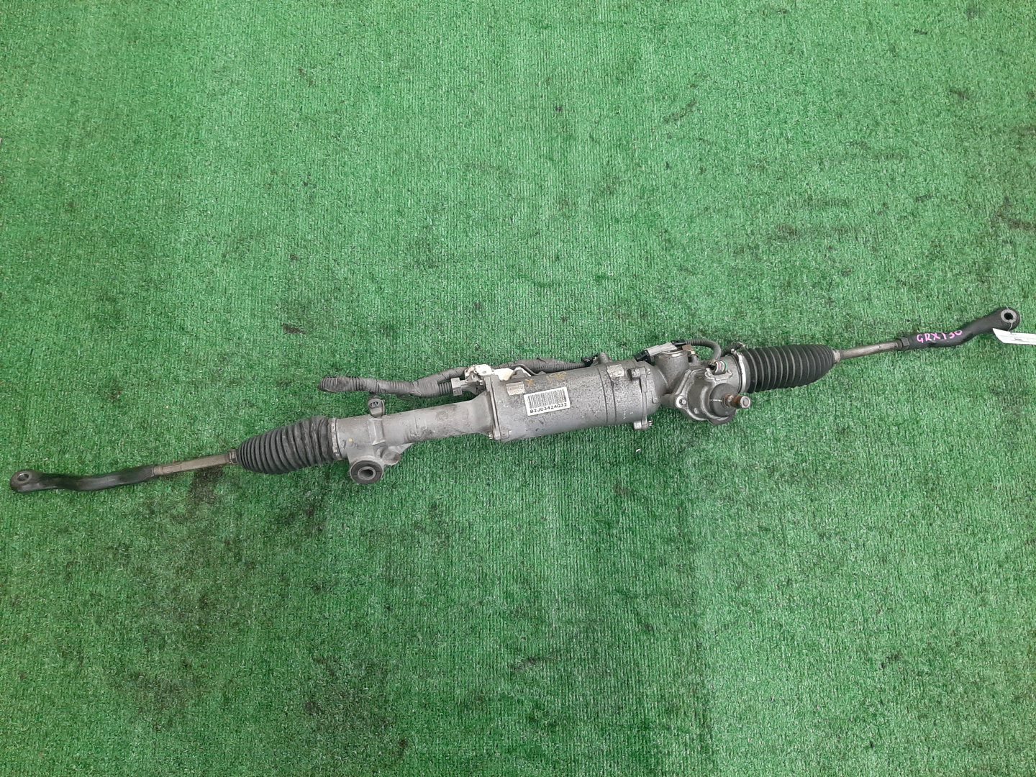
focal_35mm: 26
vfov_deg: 53.1
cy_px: 388
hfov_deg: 67.3
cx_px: 518
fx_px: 778
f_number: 1.7
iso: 203
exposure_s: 1/50
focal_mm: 3.93
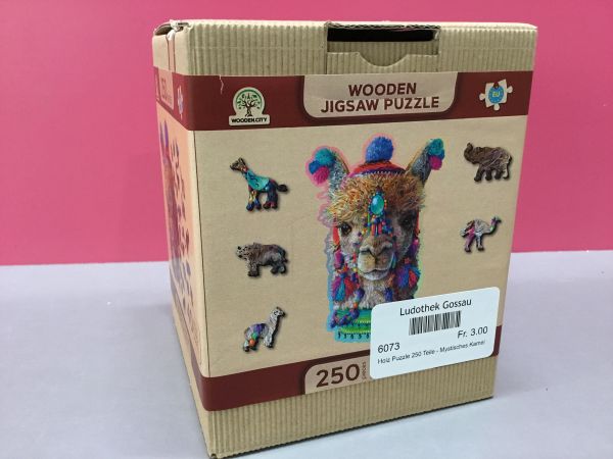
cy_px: 230
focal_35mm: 31
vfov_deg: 45.4
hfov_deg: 58.4
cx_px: 306
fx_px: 549
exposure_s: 1/33
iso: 200
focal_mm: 3.3
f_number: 2.4
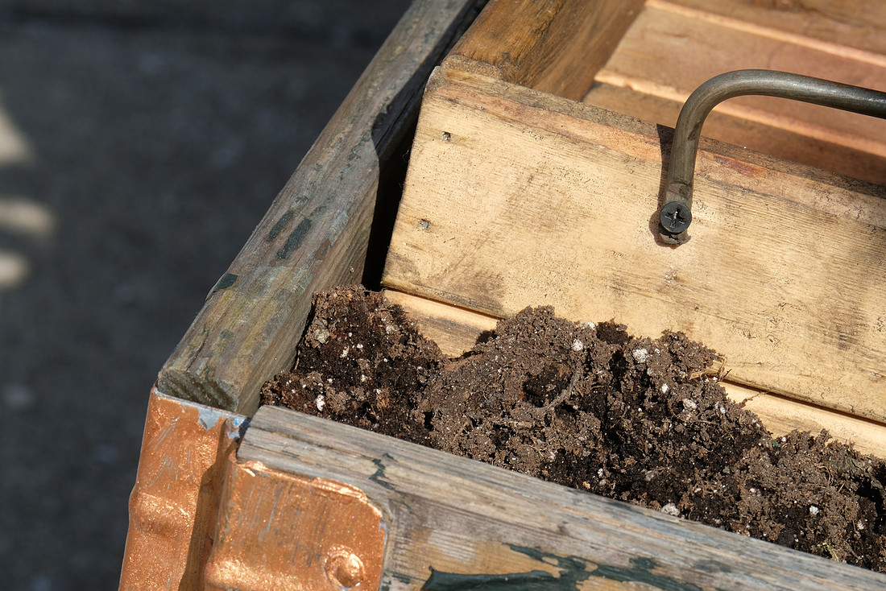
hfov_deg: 6.9
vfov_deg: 4.6
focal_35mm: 300
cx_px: 443
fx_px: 7385
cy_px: 296
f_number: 18
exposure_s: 1/125
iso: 400
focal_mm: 200
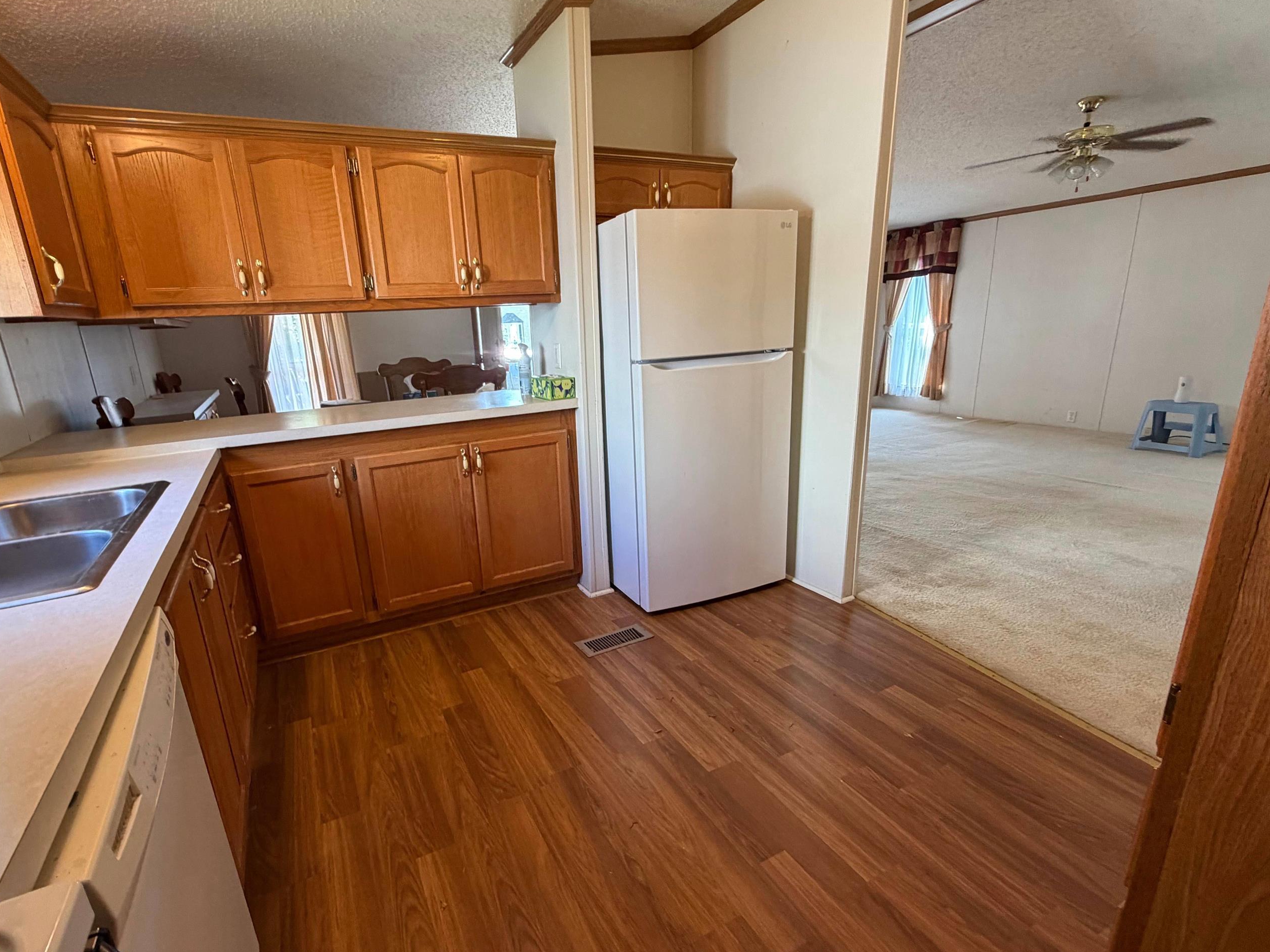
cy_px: 499
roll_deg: +3.0
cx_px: 588
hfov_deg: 90.9
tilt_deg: -15.7
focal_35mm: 17
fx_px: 624
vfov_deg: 74.7
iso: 320
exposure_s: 1/60
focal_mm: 2.22
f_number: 2.2
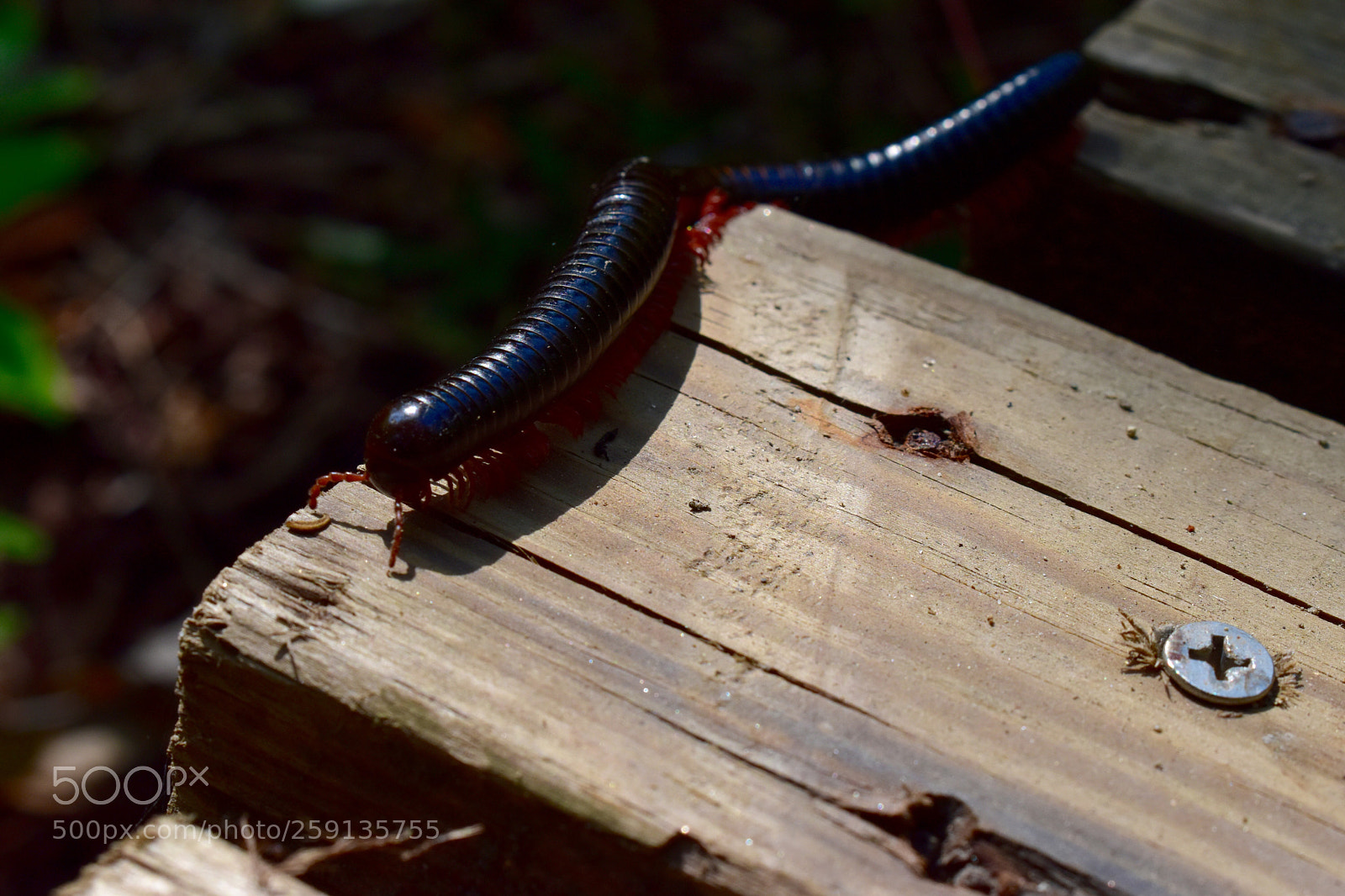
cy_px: 448
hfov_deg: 26.0
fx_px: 2913
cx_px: 672
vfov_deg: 17.5
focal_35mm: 78
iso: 400
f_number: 11
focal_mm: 52
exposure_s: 1/500
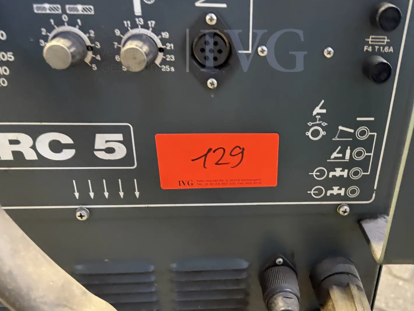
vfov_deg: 40.4
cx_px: 266
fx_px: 419
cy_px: 196
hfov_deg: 51.9
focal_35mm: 35
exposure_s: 1/44
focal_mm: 5.96
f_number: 1.6
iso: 500
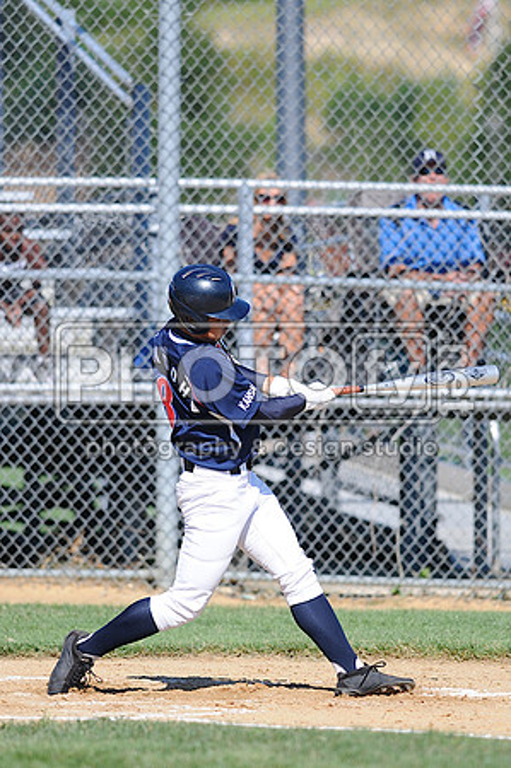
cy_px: 384
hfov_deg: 3.0
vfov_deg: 4.6
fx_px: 9603
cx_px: 256
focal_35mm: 450
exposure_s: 1/1600
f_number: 4
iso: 200
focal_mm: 300
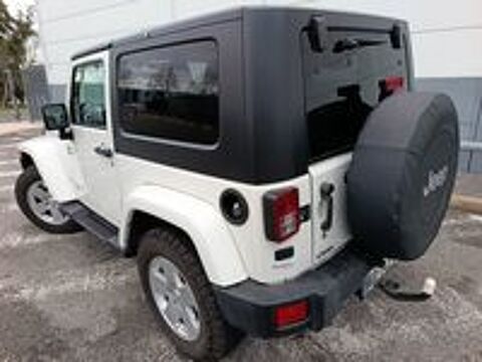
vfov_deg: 56.8
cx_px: 241
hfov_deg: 71.6
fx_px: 334
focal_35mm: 24
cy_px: 181
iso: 261
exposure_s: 1/100
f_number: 1.75
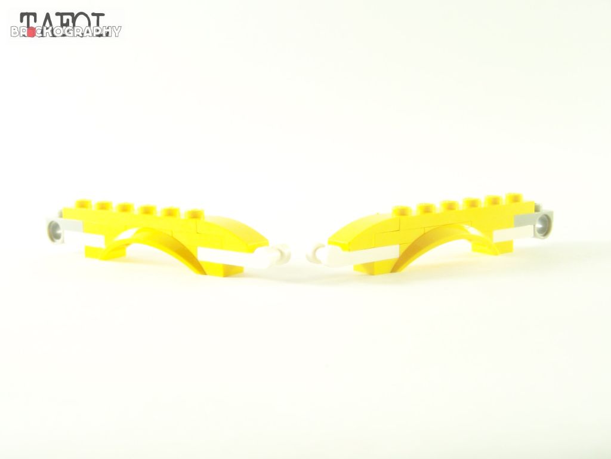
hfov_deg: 32.7
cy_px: 230
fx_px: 1041
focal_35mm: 59
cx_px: 306
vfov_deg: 24.8
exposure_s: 1/30
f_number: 3.1
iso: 200
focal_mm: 9.8
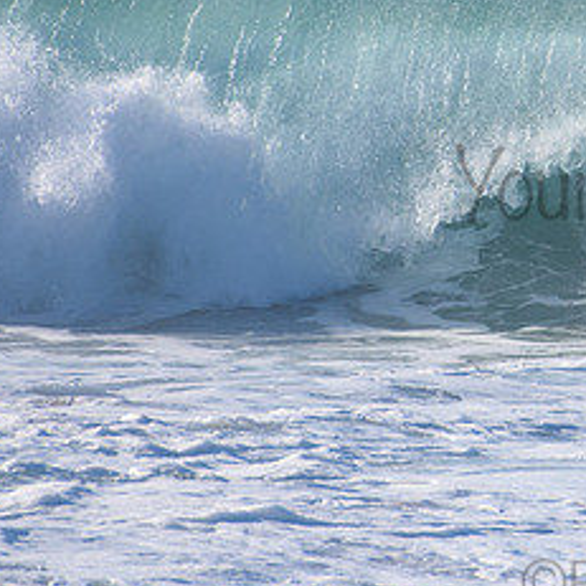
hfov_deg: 1.1
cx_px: 718
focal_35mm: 1599
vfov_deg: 1.1
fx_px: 30625
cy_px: 161
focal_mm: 500
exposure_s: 1/2000
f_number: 5.6
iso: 320
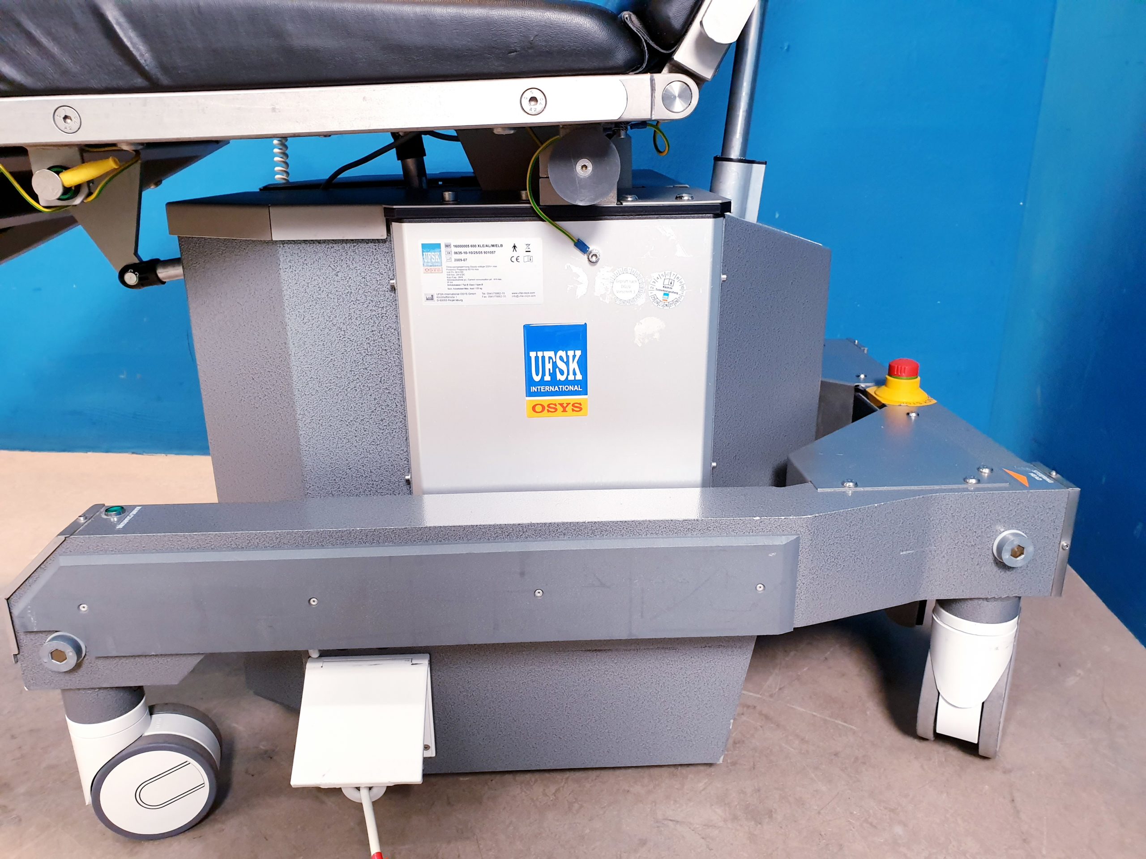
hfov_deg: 67.3
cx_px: 573
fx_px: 861
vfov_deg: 53.1
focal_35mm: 26
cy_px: 430
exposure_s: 1/33
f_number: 2.4
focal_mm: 4.3
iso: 320
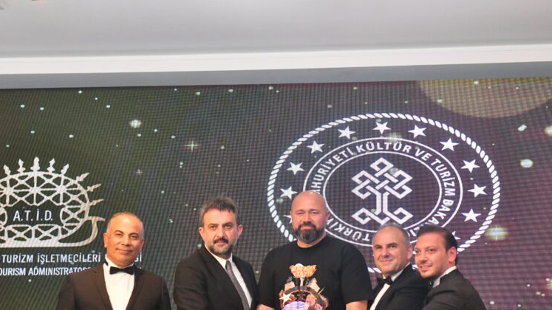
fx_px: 1156
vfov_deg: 15.2
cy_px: 224
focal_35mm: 79
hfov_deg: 26.8
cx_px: 291
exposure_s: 1/250
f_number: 5
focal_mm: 55
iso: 3200
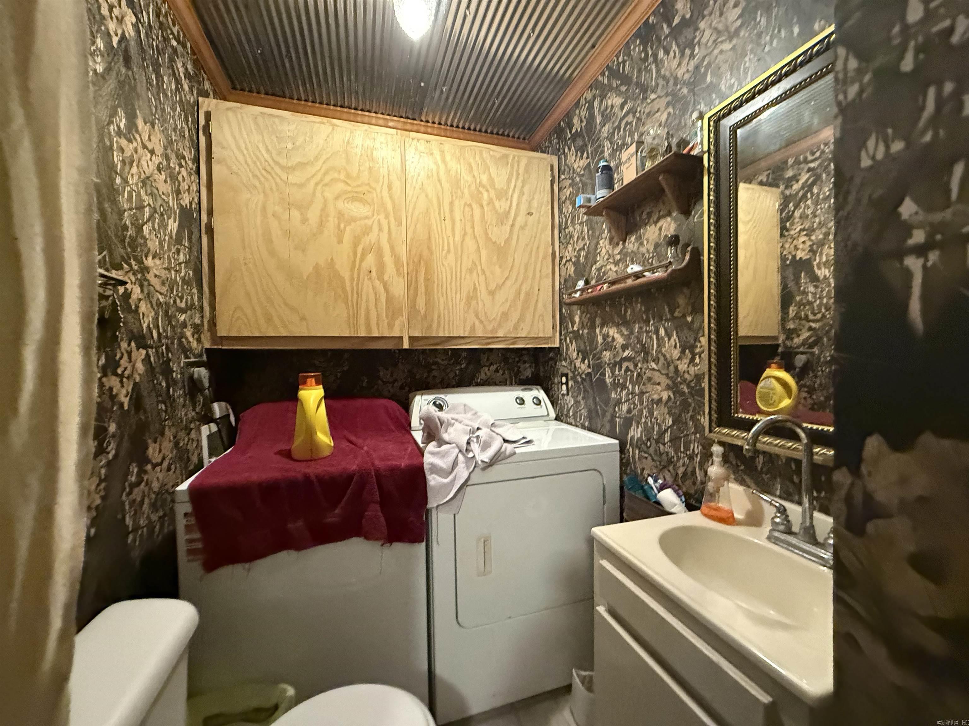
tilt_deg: -0.3
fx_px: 392
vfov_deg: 85.7
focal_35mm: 14
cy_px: 363
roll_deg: +1.1
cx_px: 484
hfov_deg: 102.1
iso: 800
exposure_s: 1/60
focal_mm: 2.22
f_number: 2.2
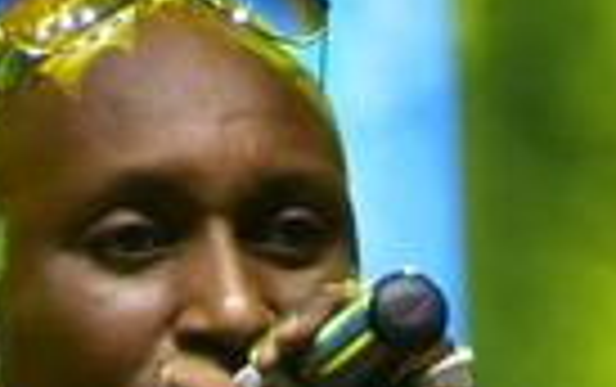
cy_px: 1310
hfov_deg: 0.9
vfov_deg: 0.6
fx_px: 37433
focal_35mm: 2227
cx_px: 135
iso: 2000
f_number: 5.6
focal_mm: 300
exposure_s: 1/160
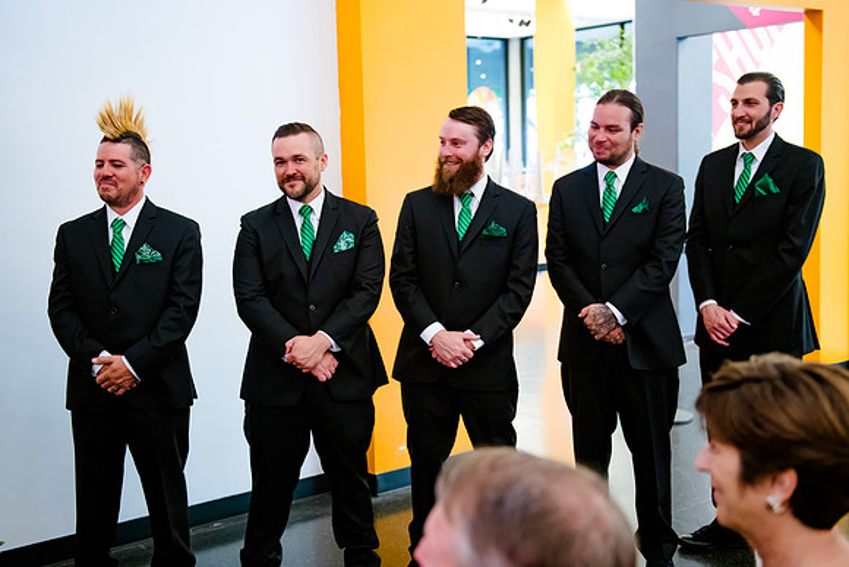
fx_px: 1086
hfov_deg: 42.7
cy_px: 260
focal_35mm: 46
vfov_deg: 29.2
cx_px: 402
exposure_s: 1/100
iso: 4000
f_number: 2.8
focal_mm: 42
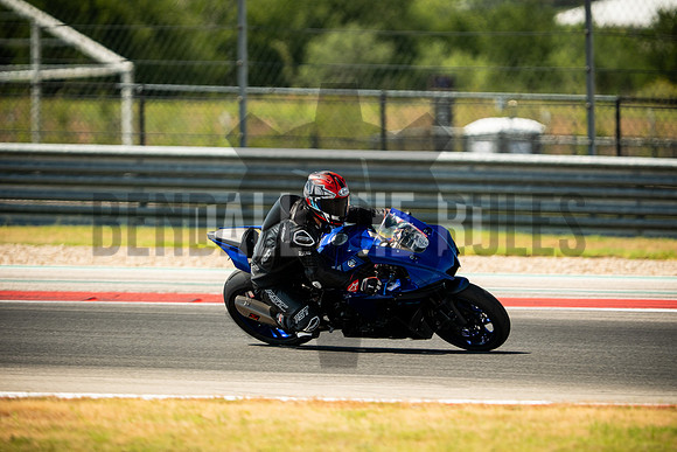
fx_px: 7900
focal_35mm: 420
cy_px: 226
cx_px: 338
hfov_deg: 4.9
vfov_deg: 3.3
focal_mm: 280
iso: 320
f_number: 2.8
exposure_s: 1/2000
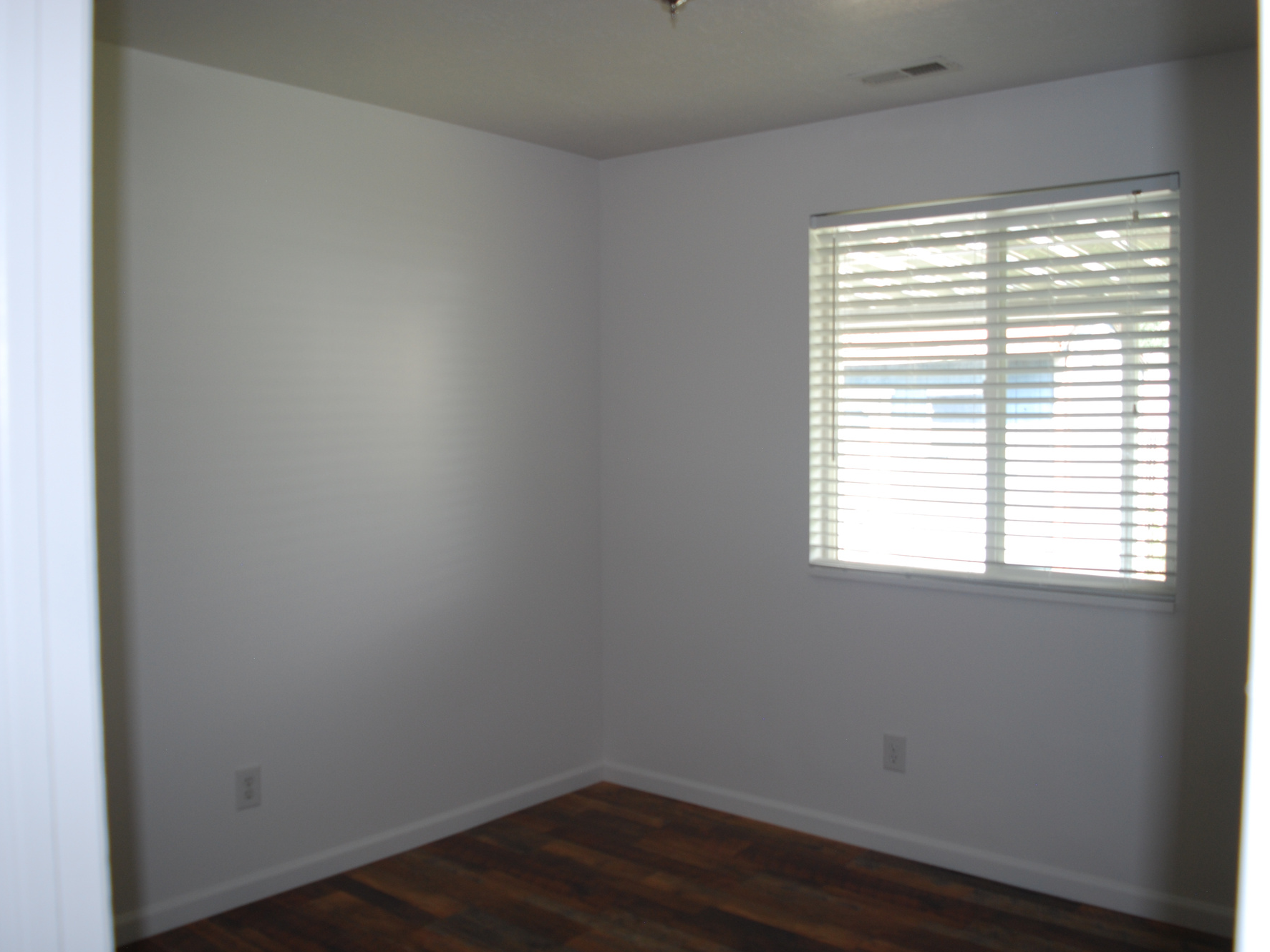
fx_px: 1101
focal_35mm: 30
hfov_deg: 59.9
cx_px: 661
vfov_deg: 46.8
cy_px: 473
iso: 200
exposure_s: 1/60
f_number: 3.8
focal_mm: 18
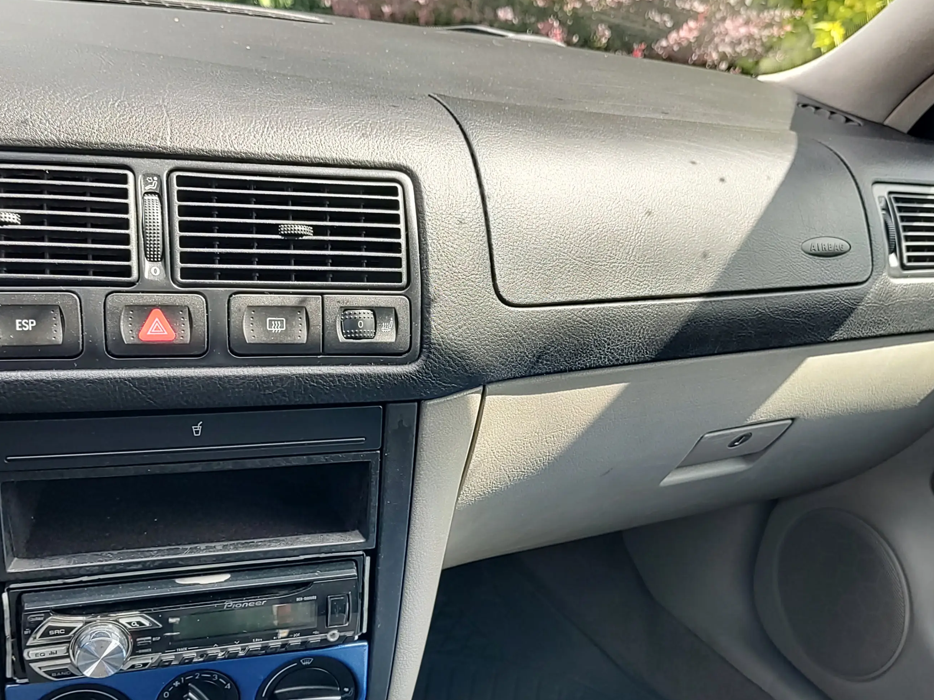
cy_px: 423
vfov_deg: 41.6
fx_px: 917
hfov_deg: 53.9
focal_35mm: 34
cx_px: 435
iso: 100
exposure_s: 1/268
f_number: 1.8
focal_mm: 5.56
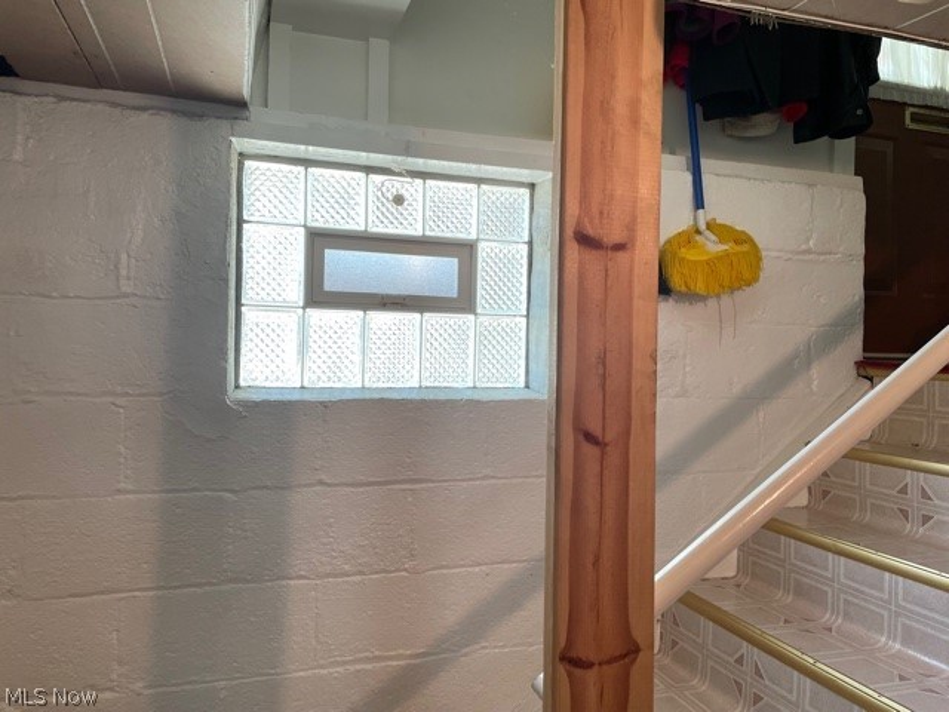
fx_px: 713
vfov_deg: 53.1
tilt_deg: -0.7
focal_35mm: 26
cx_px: 474
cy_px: 356
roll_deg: -0.5
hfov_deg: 67.3
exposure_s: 1/120
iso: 80
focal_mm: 4.2
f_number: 1.6
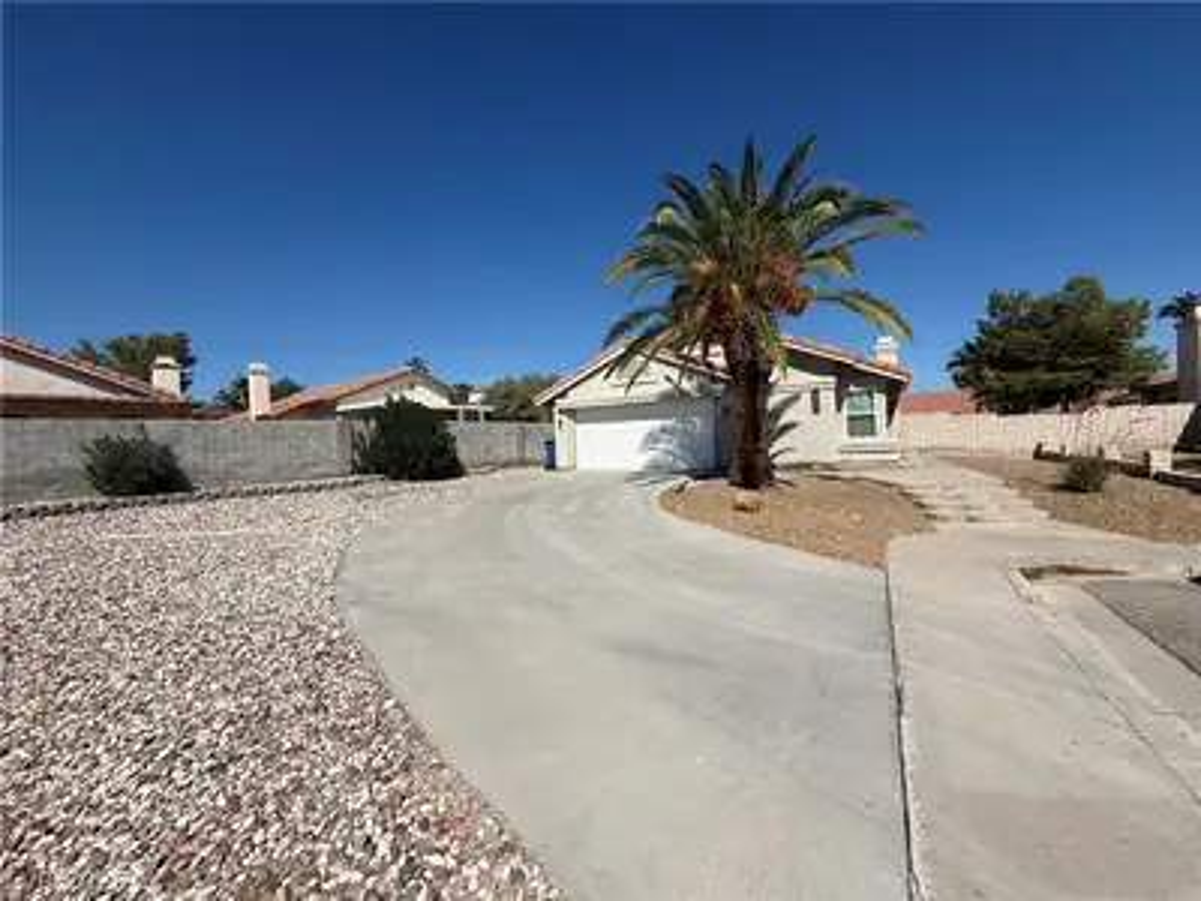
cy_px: 450
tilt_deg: -0.6
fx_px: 486
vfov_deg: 85.7
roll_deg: +2.3
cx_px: 600
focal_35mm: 14
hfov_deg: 102.1
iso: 50
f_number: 2.2
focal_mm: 2.22
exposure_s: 1/4425
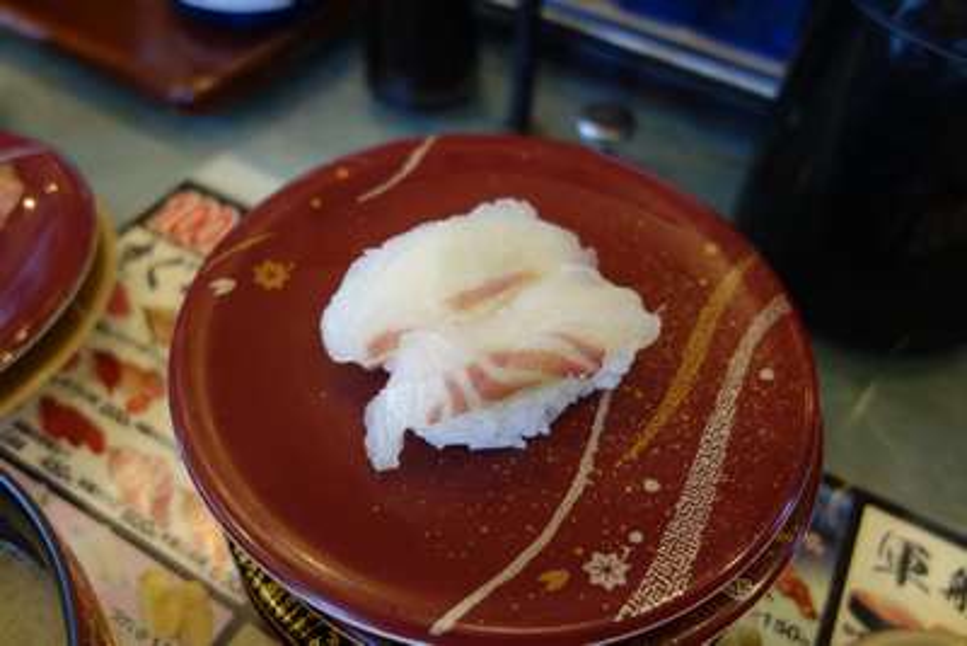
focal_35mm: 28
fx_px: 752
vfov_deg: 46.4
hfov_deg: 65.5
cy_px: 323
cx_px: 484
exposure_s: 1/80
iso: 125
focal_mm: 10.4
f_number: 1.8
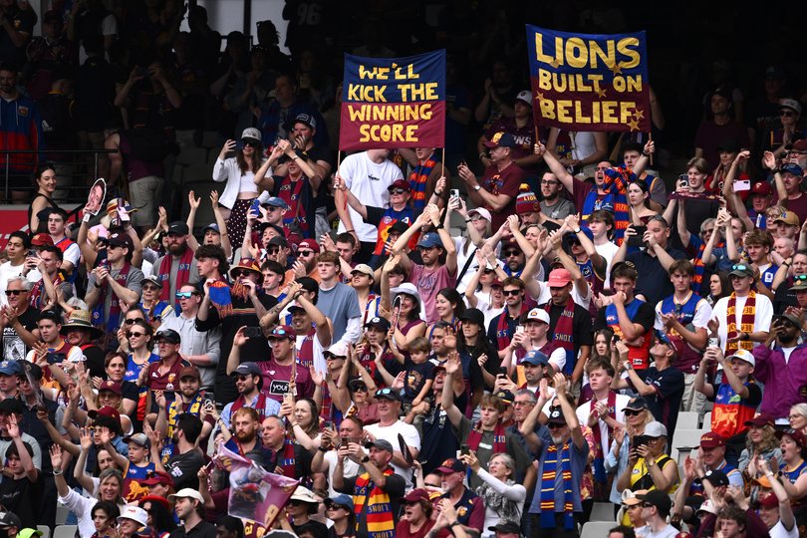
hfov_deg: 3.7
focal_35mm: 560
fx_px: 12552
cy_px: 269
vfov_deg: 2.5
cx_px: 404
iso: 1000
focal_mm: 560
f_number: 4
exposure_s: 1/1919
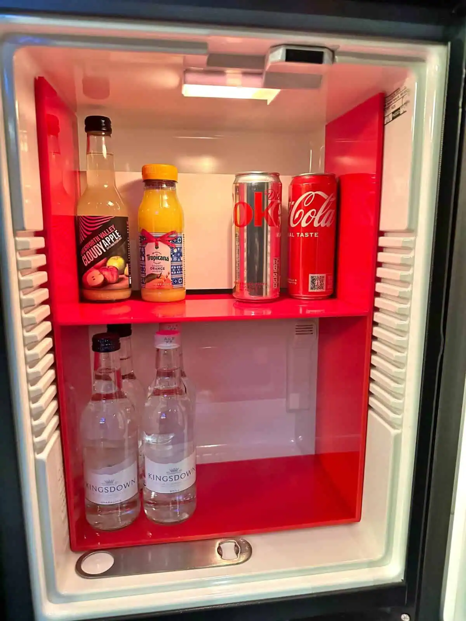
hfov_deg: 56.8
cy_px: 310
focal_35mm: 24
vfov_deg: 71.6
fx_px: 431
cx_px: 233
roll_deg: -0.8
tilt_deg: -10.9
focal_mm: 6.86
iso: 640
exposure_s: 1/50
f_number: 1.78
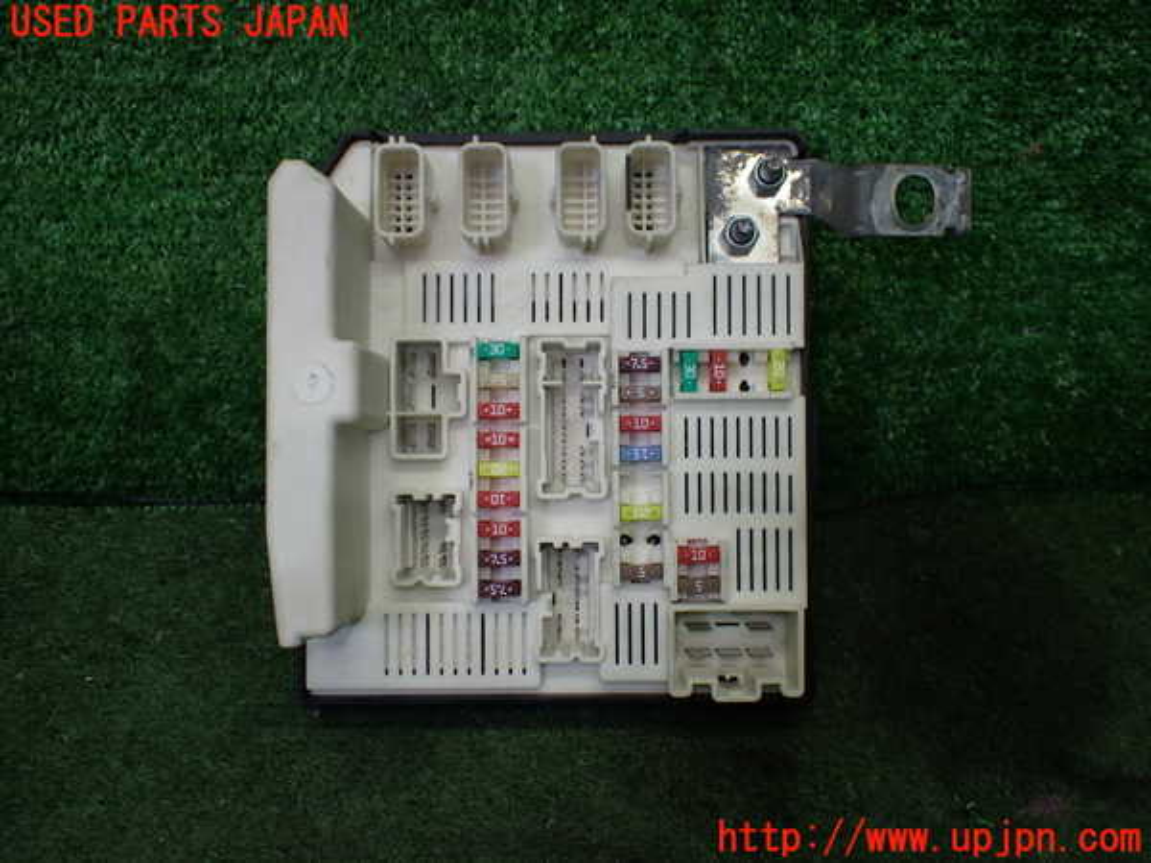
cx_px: 576
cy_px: 432
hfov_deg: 60.0
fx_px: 998
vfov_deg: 46.8
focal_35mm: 30
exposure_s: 1/125
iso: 160
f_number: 2.3
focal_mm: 5.4
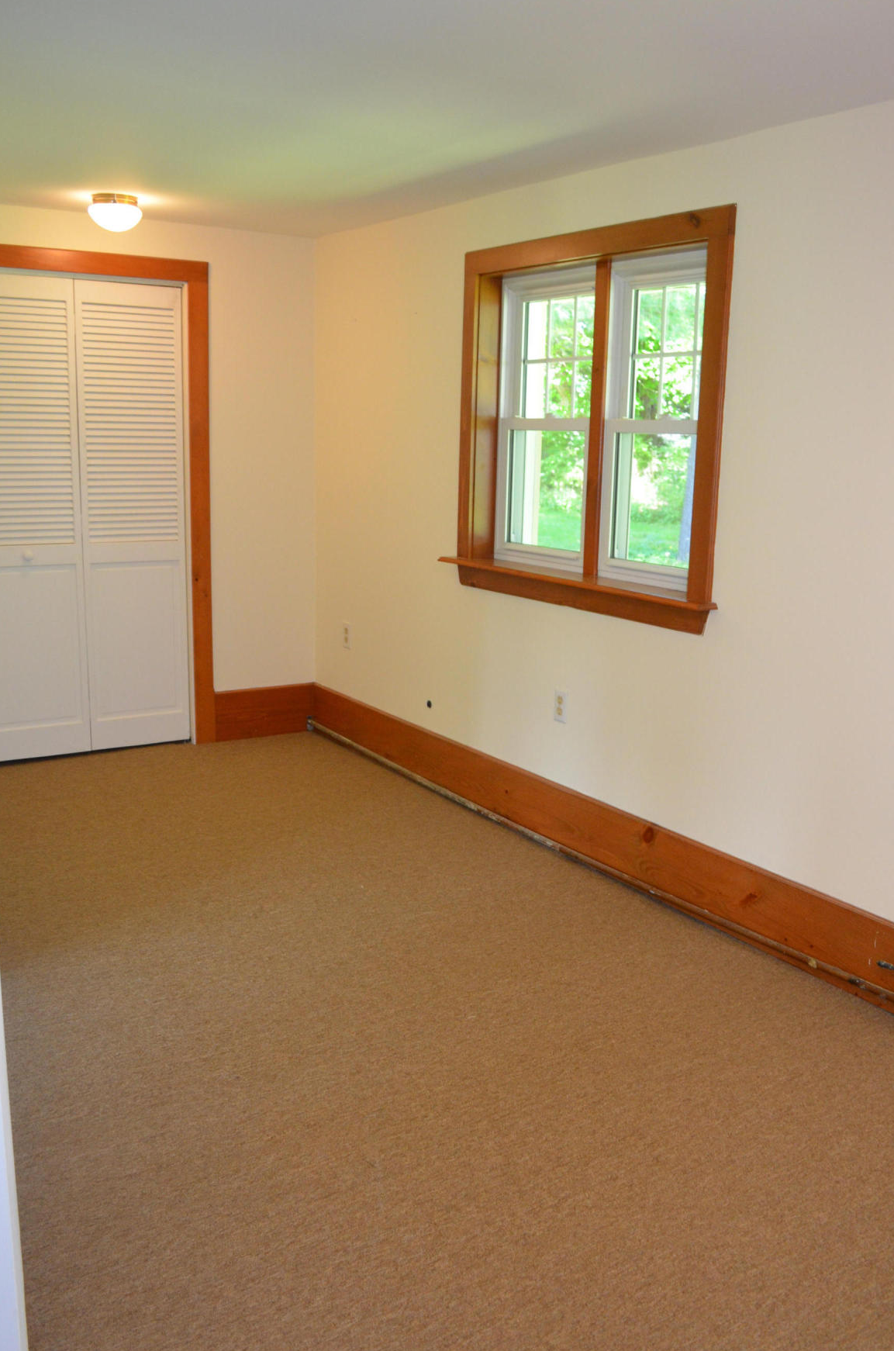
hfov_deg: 42.1
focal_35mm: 31
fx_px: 1160
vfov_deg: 60.3
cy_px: 727
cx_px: 502
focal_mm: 18
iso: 900
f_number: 3.5
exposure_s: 1/60
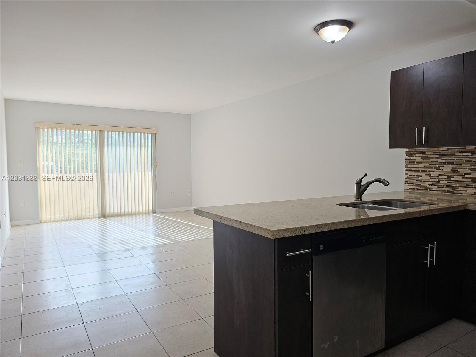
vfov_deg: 56.8
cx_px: 238
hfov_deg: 71.6
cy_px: 178
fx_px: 330
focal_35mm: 24
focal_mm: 5
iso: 100
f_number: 1.8
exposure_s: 1/120
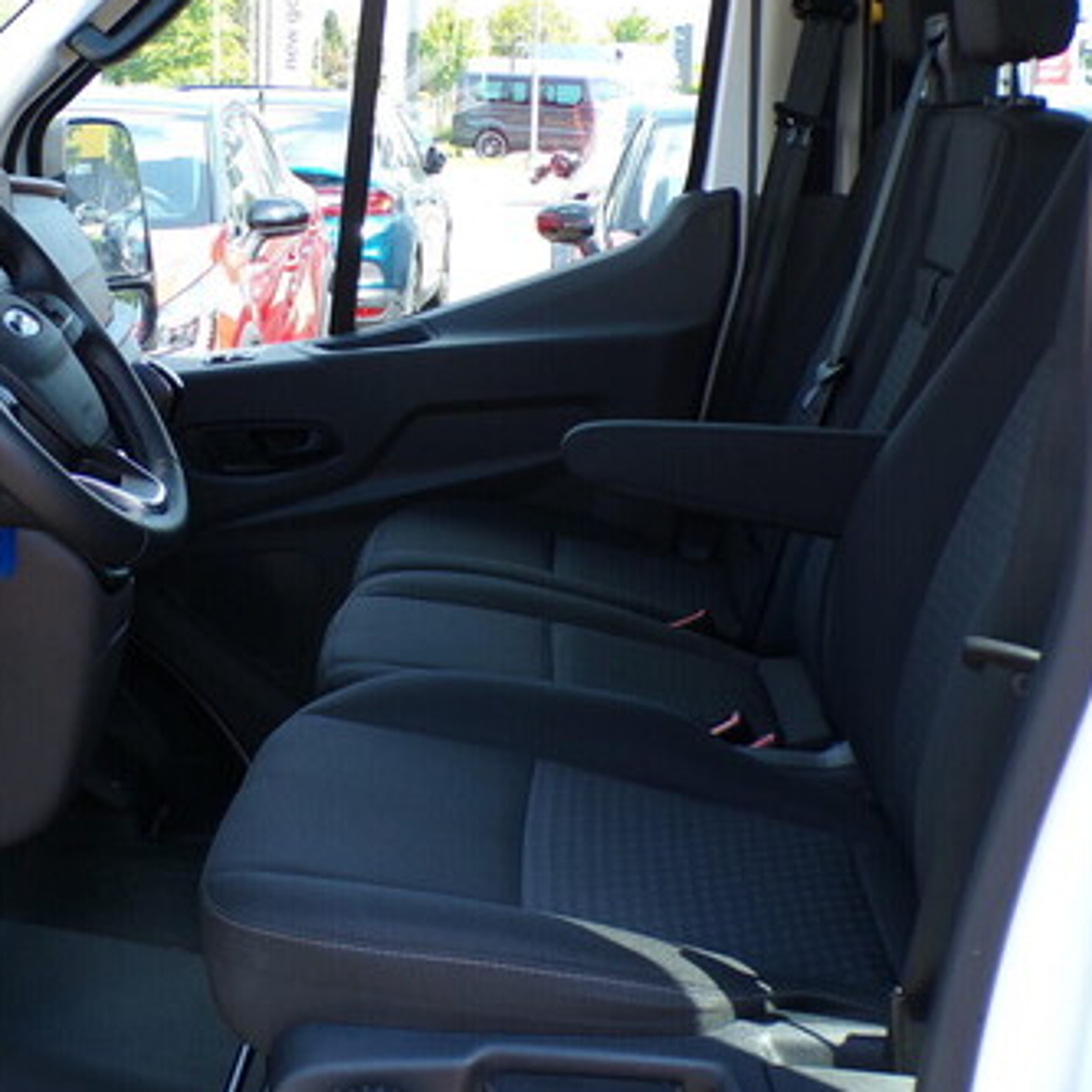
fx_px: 1927
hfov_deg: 31.5
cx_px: 410
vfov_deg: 31.5
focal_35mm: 54
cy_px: 421
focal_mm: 6.6
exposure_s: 1/140
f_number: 3.3
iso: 100
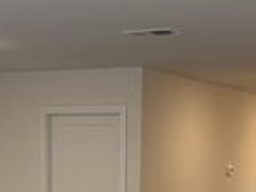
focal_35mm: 103
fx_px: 762
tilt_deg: -11.6
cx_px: 129
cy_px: 312
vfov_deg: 13.3
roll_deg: -1.2
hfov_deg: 19.1
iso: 125
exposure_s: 1/120
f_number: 1.78
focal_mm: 6.76
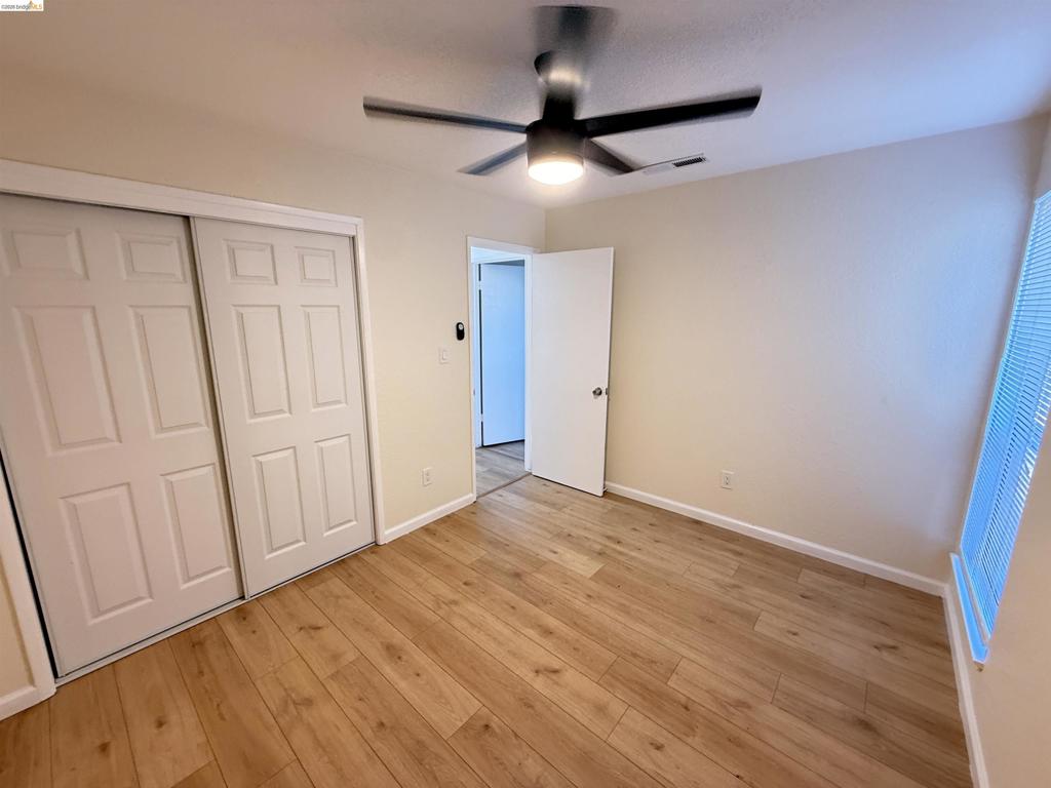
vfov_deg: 85.7
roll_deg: +0.4
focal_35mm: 14
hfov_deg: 102.1
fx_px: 425
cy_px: 394
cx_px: 526
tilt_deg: -10.5
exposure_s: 1/60
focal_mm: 2.22
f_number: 2.2
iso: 320
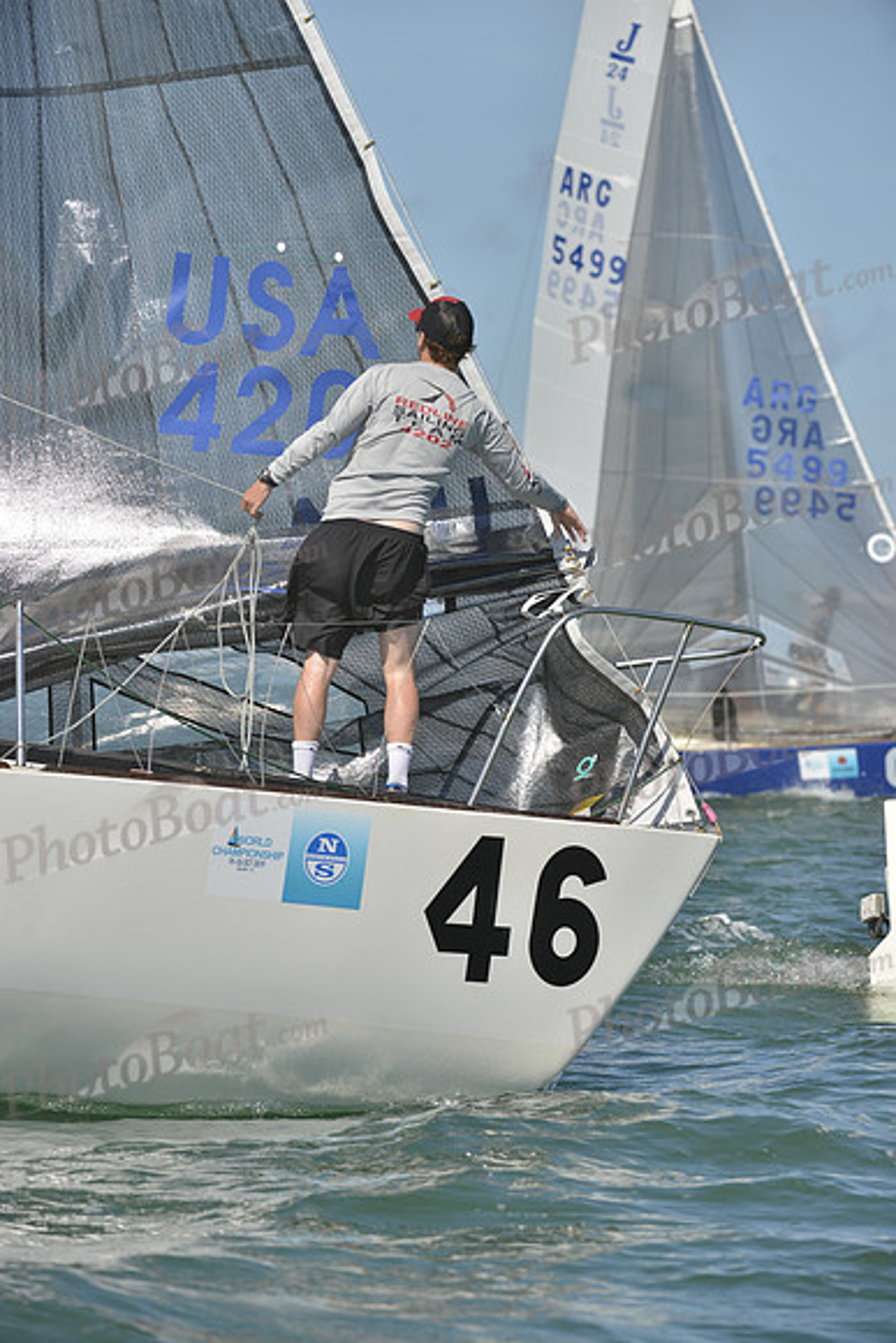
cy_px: 672
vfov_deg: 10.3
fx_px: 7462
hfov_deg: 6.9
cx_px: 448
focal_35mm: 200
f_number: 8
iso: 200
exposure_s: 1/1000
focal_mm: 200
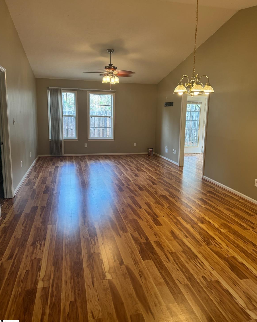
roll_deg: +0.8
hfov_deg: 54.9
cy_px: 148
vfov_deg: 65.9
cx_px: 132
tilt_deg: -9.3
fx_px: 247
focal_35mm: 26
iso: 100
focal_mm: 6.76
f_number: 1.78
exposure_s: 1/60
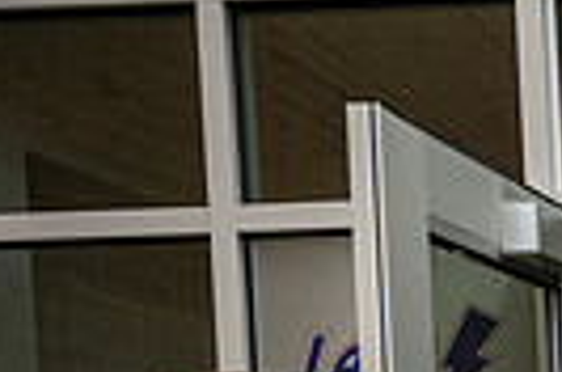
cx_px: 997
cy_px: 598
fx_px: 1635
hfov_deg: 16.5
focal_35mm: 105
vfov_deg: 12.2
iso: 400
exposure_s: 1/800
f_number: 4
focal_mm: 24
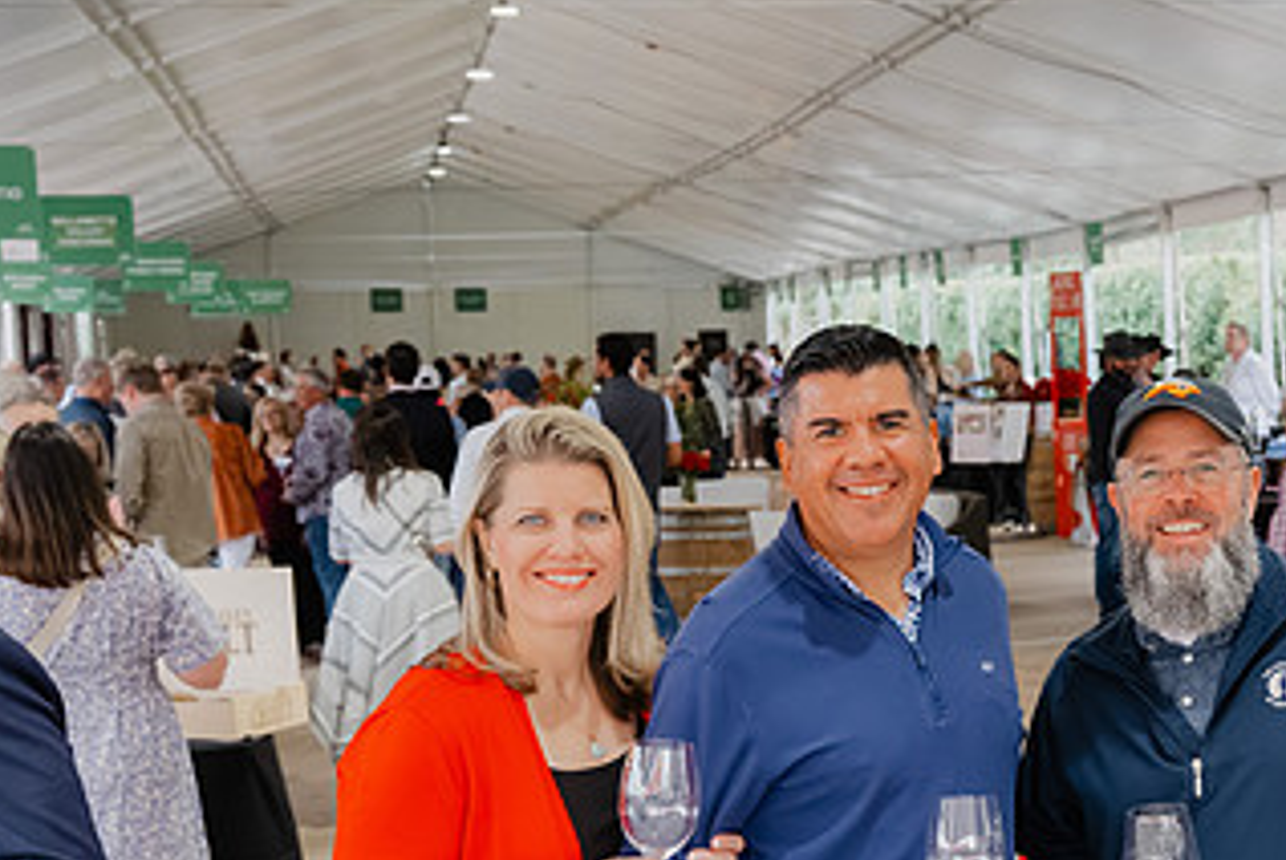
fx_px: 2682
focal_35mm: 75
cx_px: 1091
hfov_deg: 26.3
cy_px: 773
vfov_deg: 17.9
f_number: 5.6
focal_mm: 41
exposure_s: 1/250
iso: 4000
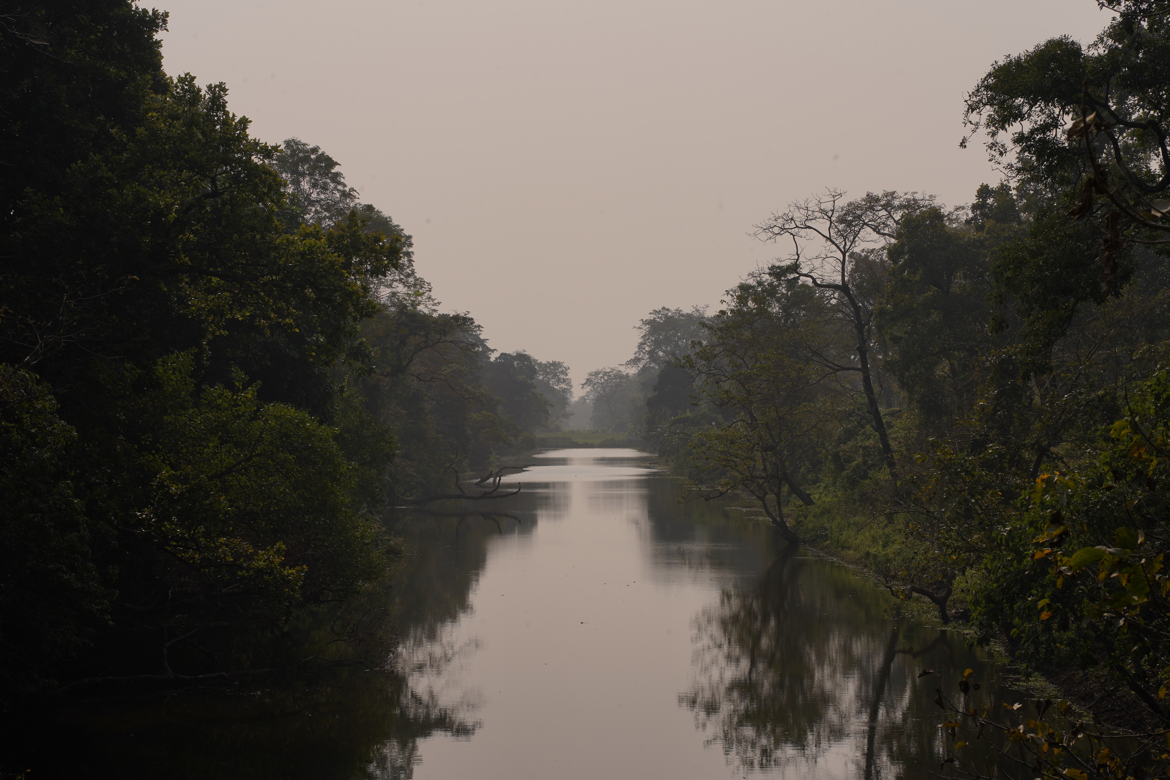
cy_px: 390
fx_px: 2437
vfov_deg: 18.2
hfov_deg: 27.0
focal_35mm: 75
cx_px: 585
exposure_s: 1/320
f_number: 18
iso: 100
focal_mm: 75
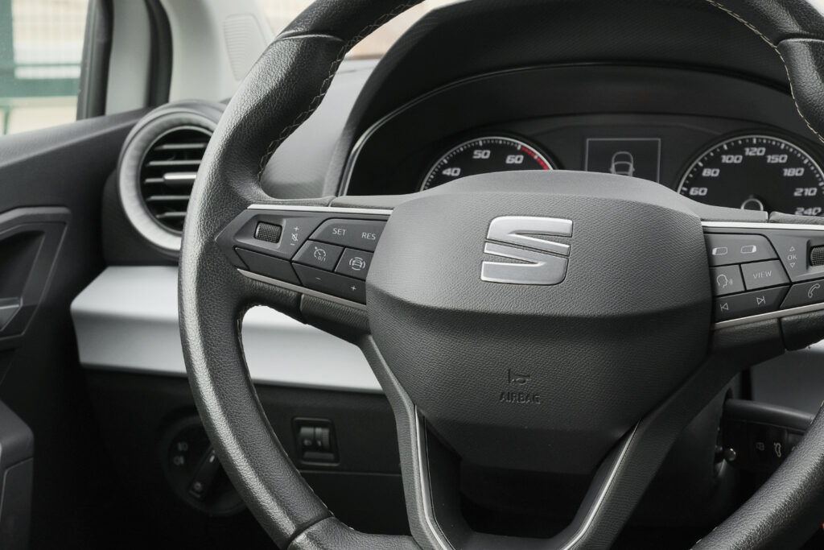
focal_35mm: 68
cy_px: 275
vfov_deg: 20.0
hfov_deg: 29.7
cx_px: 412
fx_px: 1557
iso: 2000
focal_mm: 45
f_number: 9
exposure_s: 1/250
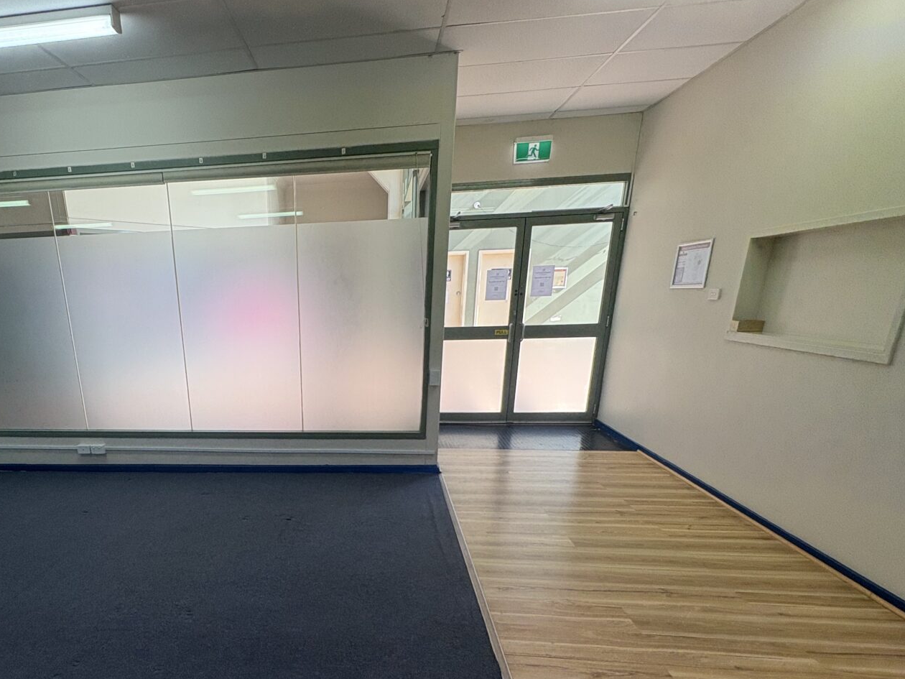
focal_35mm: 20
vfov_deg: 63.8
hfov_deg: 79.2
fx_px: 523
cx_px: 305
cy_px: 467
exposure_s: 1/100
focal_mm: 2.22
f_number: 2.2
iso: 64
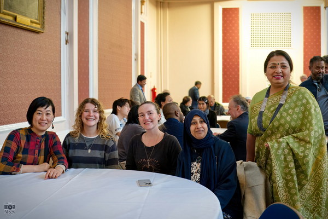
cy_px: 110
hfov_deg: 51.9
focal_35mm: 37
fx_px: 337
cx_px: 164
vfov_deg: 35.9
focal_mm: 37
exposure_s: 1/40
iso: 2500
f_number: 3.2
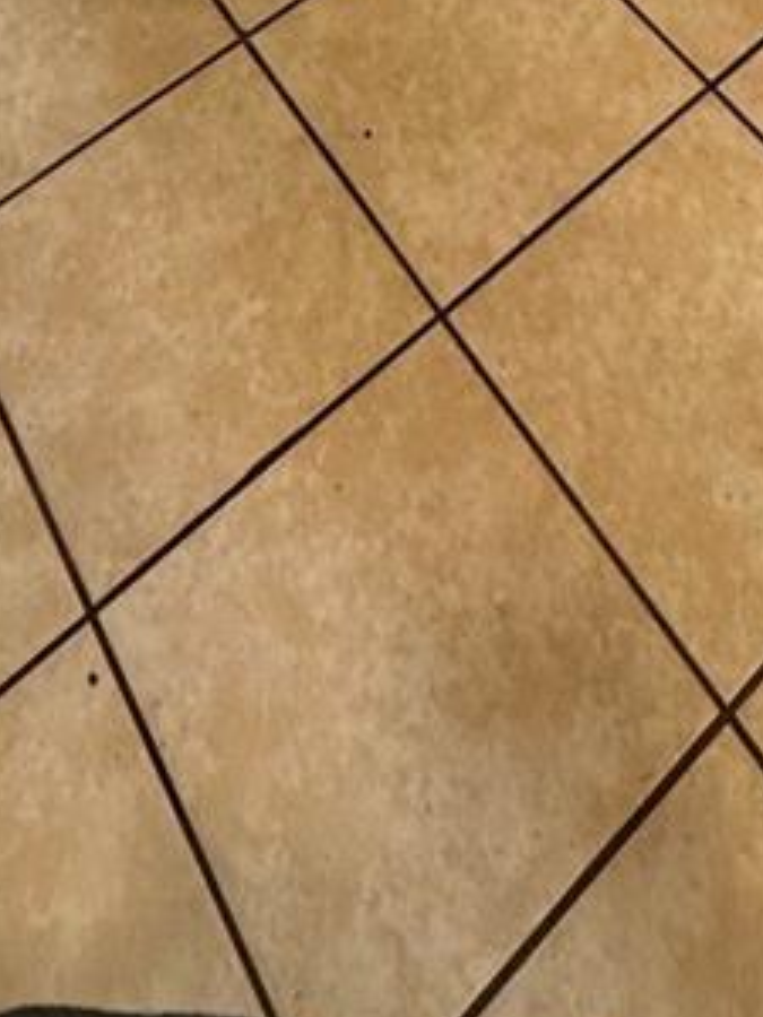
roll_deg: +3.1
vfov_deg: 19.6
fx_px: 1646
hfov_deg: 26.1
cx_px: 414
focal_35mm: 56
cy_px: -990
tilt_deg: -17.3
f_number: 2.2
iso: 250
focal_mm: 2.22
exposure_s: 1/60
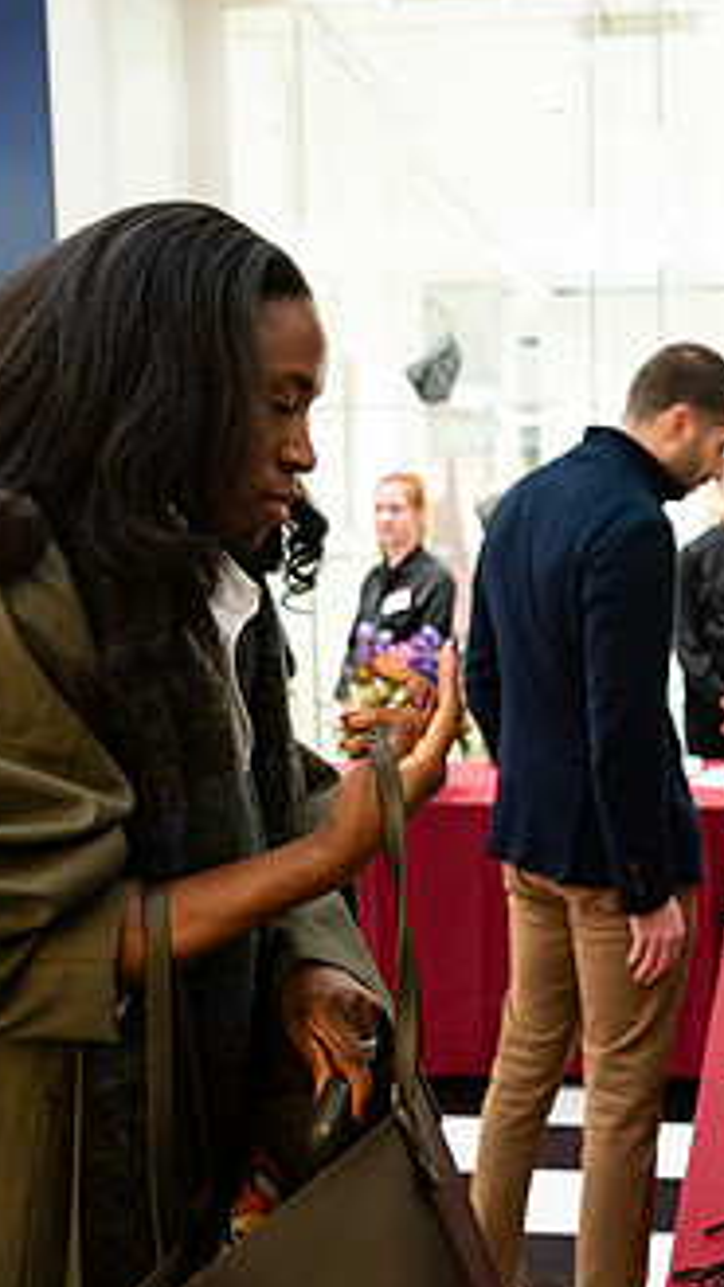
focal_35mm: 46
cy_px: 681
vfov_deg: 44.6
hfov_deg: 25.3
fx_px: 1570
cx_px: 634
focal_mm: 24
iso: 1600
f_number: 3.2
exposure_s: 1/125
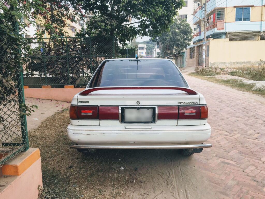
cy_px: 100
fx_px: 222
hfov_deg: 61.7
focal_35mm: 29
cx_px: 132
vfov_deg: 48.2
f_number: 2.2
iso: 25
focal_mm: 4.15
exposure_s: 1/427
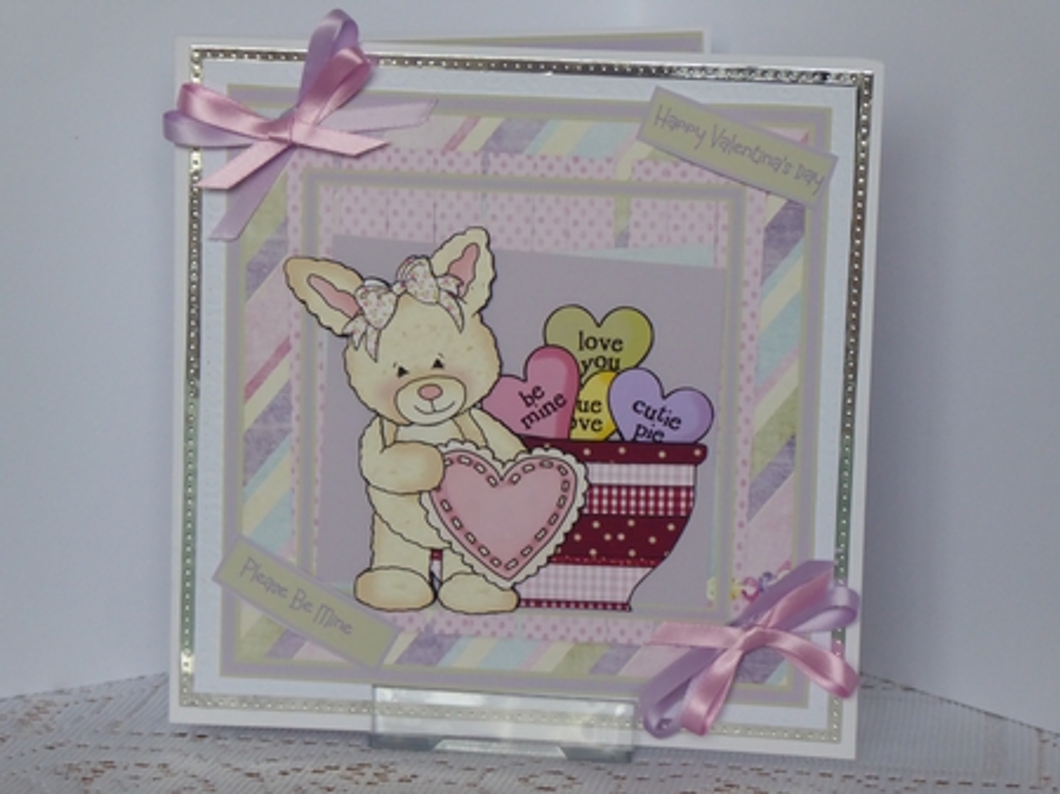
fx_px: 3581
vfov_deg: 12.7
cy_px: 397
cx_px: 530
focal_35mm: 117
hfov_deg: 16.8
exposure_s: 1/50
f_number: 5.1
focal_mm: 19
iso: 400
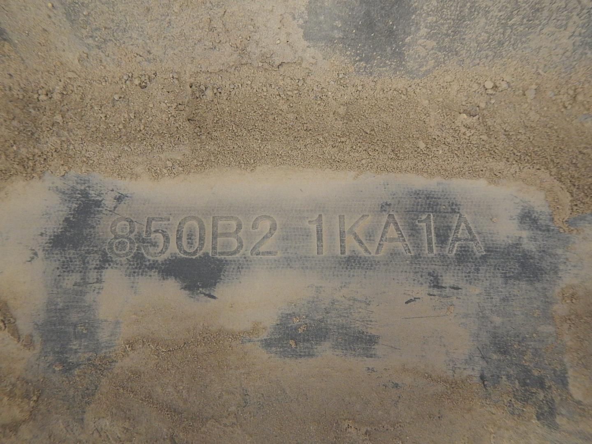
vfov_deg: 46.8
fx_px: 513
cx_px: 296
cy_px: 222
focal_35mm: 30
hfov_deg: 60.0
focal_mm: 5.5
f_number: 3.9
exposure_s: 1/20
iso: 400
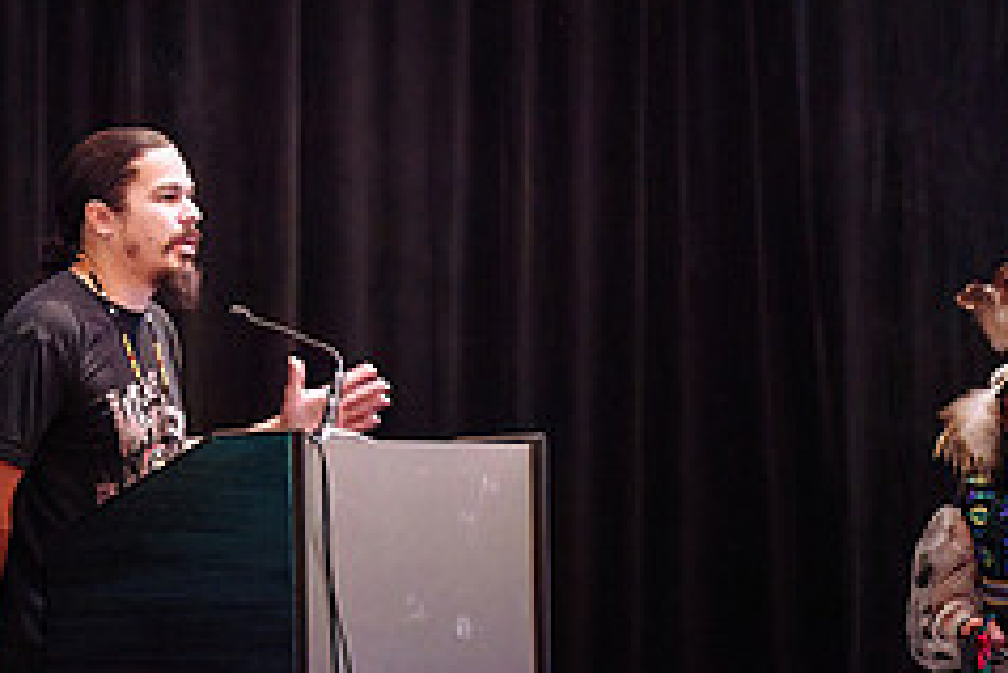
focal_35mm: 217
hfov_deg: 9.5
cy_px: 590
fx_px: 6079
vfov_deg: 6.3
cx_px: 500
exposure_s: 1/200
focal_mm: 89
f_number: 2.8
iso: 3200
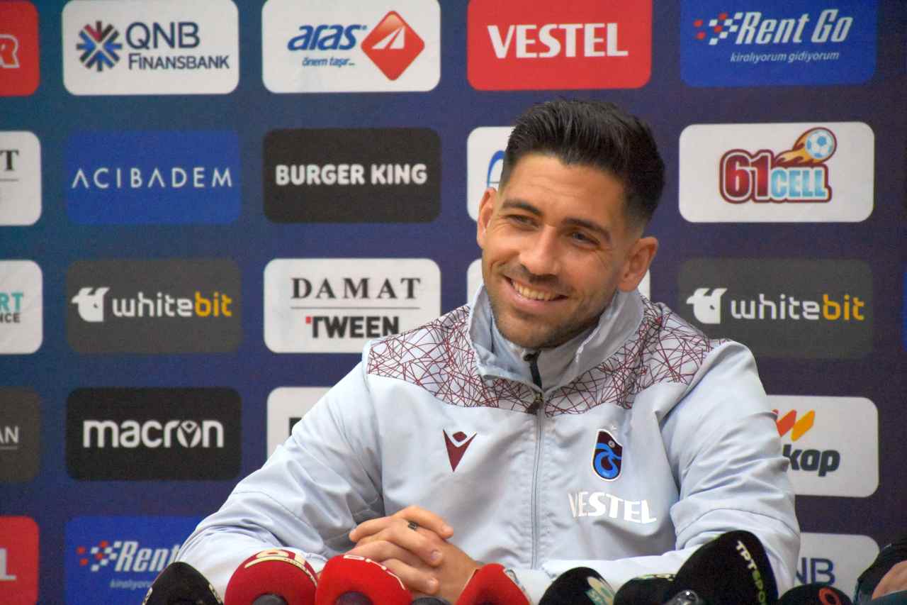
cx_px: 454
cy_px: 302
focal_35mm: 210
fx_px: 5290
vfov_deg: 6.5
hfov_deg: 9.8
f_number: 5.6
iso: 11400
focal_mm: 140
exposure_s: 1/250
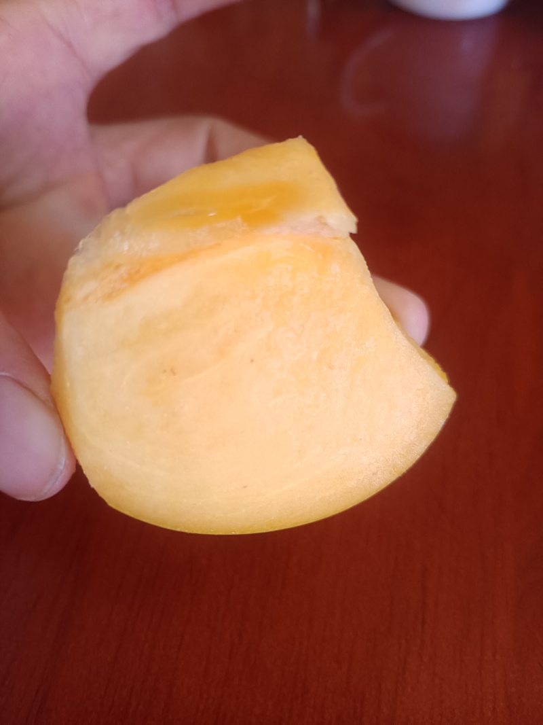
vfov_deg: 67.3
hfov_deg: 53.1
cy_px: 362
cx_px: 272
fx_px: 544
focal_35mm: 26
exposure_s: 1/33.3
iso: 612
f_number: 1.8
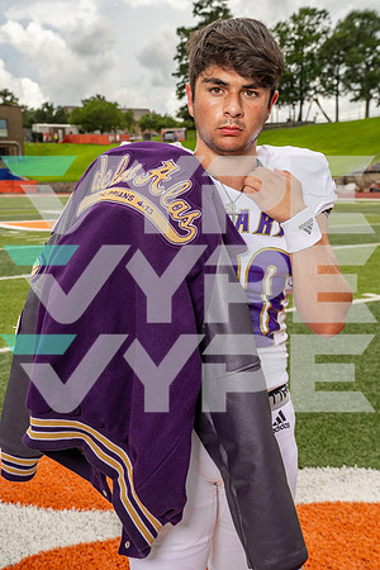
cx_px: 190
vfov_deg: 39.6
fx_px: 792
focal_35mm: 50
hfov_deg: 27.0
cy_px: 285
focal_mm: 50
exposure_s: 1/160
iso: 100
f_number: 8
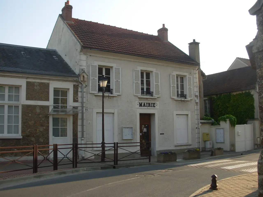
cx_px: 132
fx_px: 289
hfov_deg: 49.0
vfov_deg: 37.7
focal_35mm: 38
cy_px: 98
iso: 50
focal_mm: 6.3
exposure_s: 1/483
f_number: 2.9
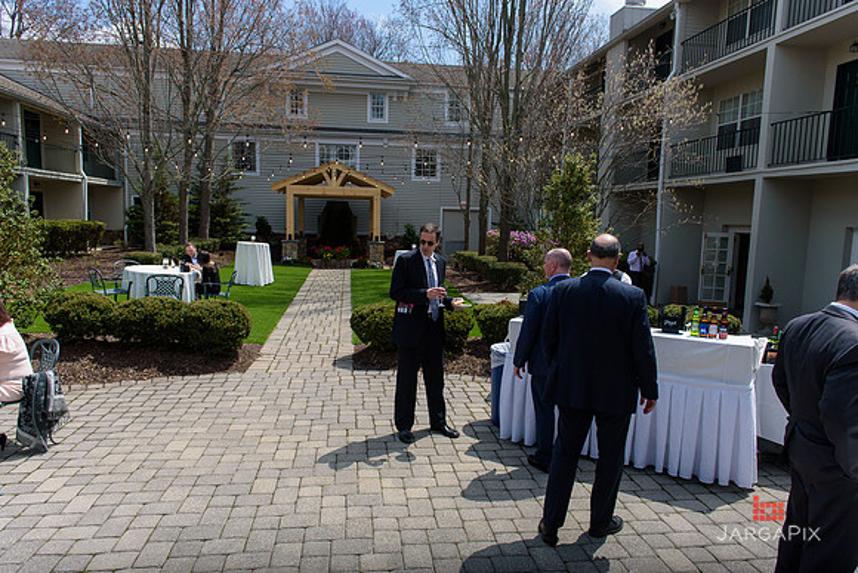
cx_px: 429
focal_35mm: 24
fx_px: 572
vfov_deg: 53.2
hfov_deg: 73.7
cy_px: 286
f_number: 4
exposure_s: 1/4000
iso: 200
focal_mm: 24
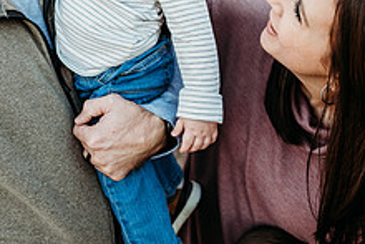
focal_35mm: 49
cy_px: -60
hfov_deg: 39.9
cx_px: 126
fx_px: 497
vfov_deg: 24.6
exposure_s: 1/320
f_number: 2.8
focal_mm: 24
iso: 250
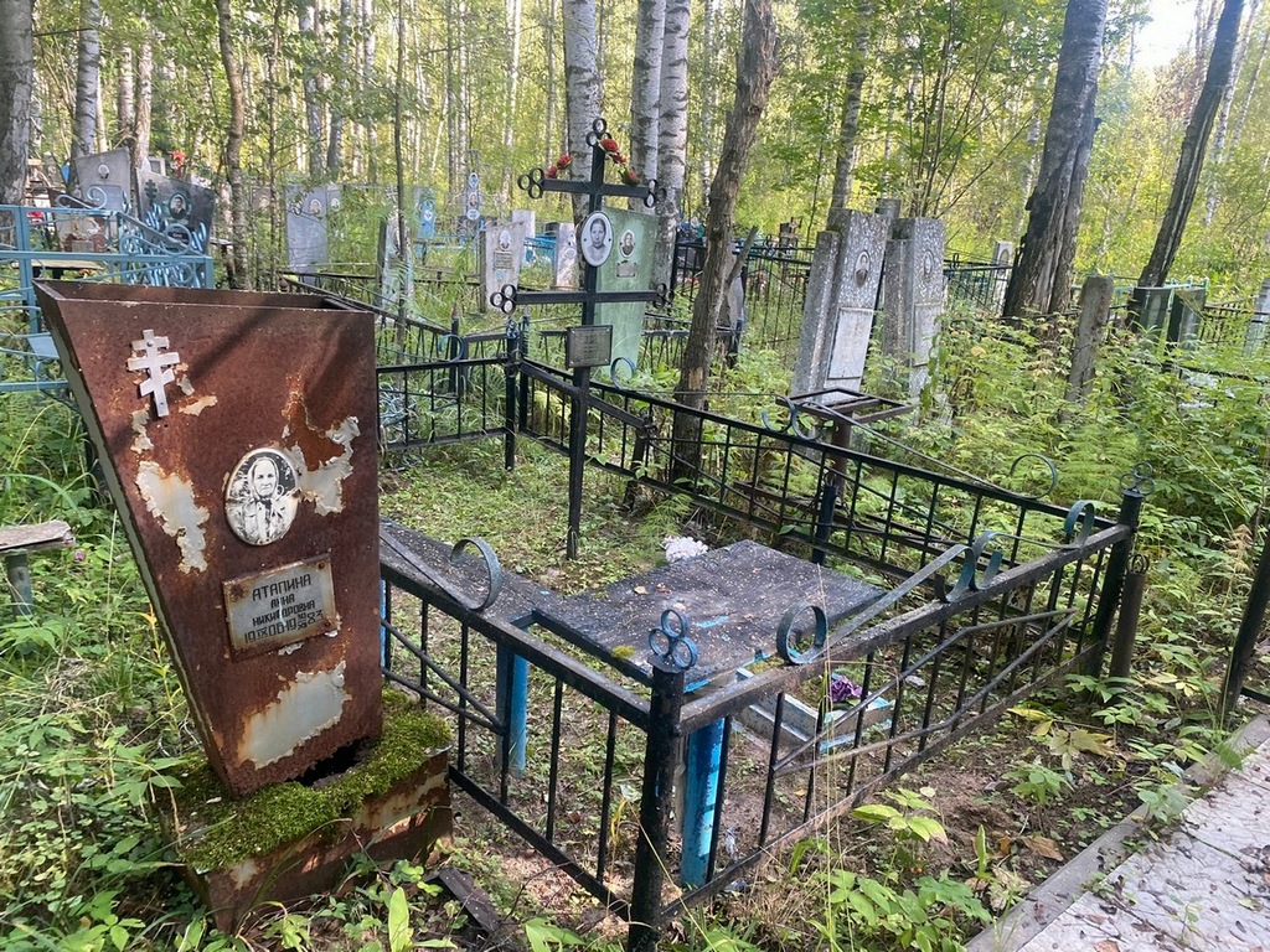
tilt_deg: -8.4
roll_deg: -6.4
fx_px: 954
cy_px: 476
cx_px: 635
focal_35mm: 26
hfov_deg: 67.3
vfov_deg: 53.1
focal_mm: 4.25
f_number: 1.8
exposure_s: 1/121
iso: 125
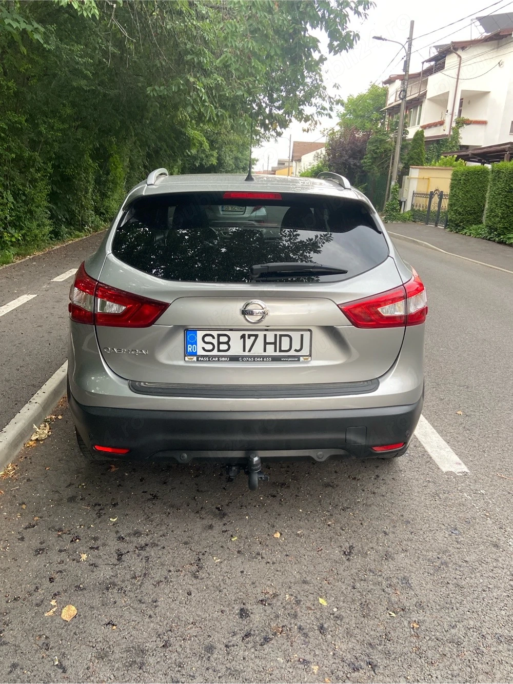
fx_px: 514
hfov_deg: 53.0
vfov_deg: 67.3
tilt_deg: -16.5
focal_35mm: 26
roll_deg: -1.1
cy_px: 342
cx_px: 256
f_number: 1.8
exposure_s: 1/121
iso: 100
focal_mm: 4.25
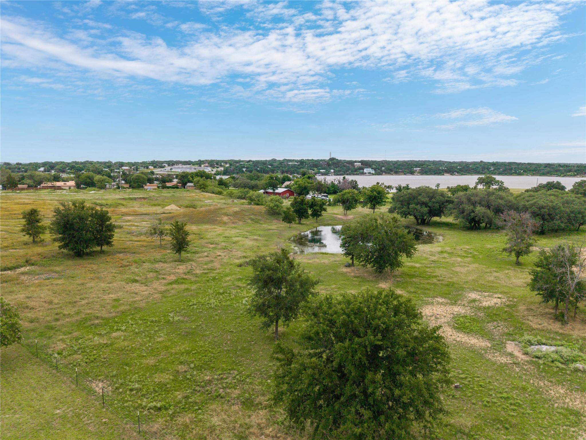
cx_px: 293
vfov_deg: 56.8
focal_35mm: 24
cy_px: 220
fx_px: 406
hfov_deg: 71.6
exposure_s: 1/4000
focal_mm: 8.67
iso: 200
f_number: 1.8
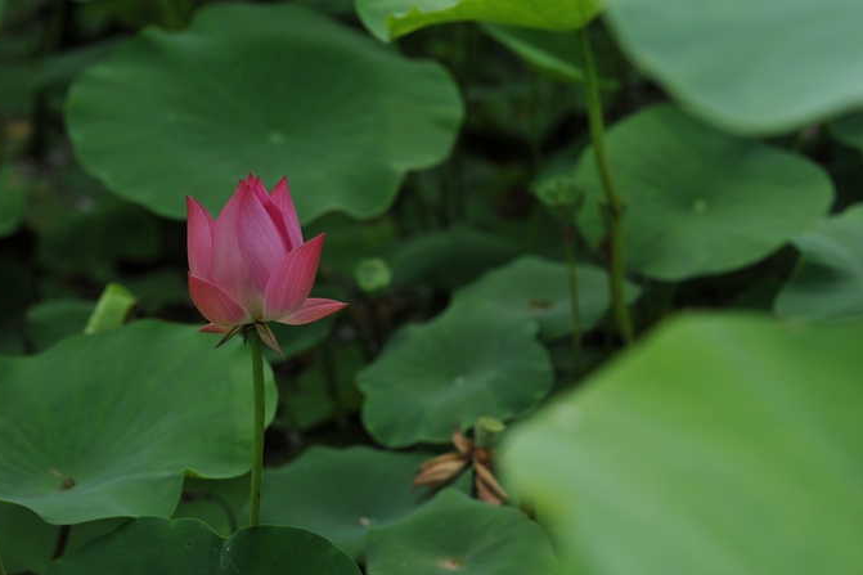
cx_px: 432
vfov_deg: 18.7
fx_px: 1749
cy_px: 289
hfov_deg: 27.7
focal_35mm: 73
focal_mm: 70
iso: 200
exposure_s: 1/1000
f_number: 5.6
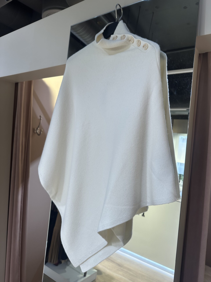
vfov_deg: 71.6
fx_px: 195
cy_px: 141
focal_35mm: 24
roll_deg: -5.1
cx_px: 106
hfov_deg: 56.8
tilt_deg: -0.7
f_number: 1.78
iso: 64
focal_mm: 6.86
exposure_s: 1/100
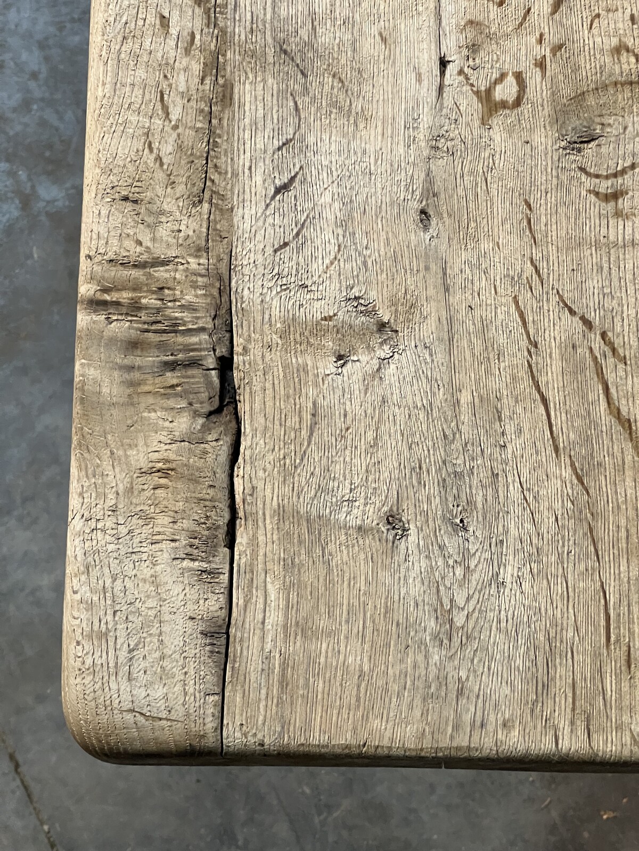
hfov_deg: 19.1
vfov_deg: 25.3
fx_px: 1895
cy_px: 426
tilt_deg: -74.2
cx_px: 320
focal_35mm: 77
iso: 400
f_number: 2.8
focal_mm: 9
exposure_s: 1/50
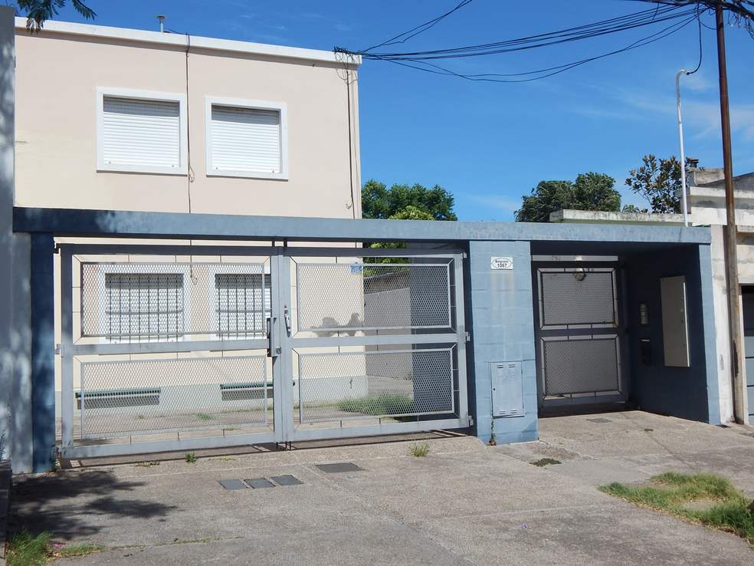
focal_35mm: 38
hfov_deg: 49.0
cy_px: 283
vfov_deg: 37.7
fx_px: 828
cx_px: 377
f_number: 6.9
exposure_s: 1/640
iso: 125
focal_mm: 6.8
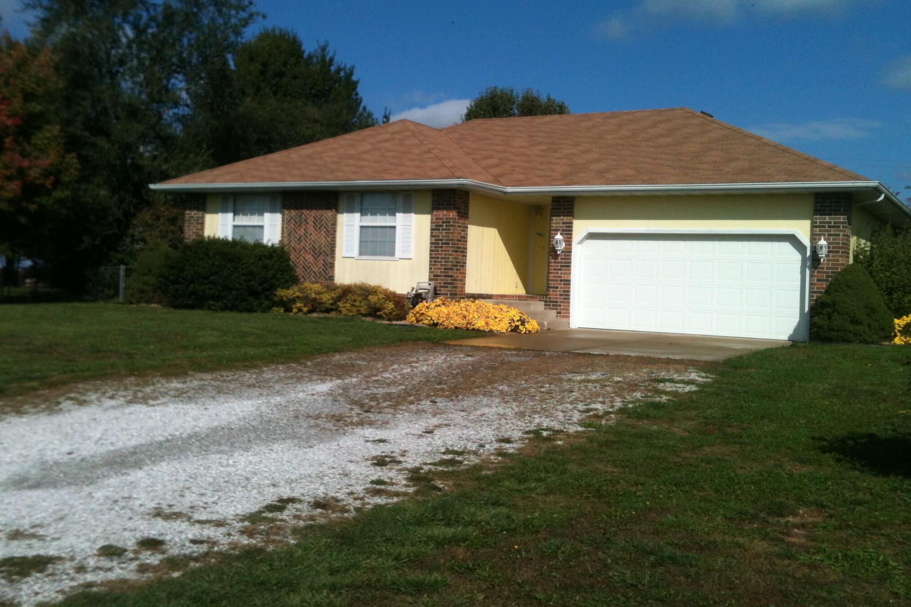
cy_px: 270
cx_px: 458
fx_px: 936
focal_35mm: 37
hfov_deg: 51.9
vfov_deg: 35.9
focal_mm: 3.85
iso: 64
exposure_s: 1/2825
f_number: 2.8
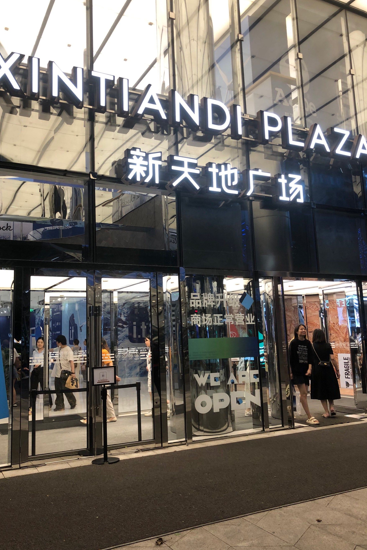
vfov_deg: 61.9
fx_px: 459
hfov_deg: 43.5
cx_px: 157
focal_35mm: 30
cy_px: 274
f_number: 1.8
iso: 32
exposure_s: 1/31
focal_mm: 4
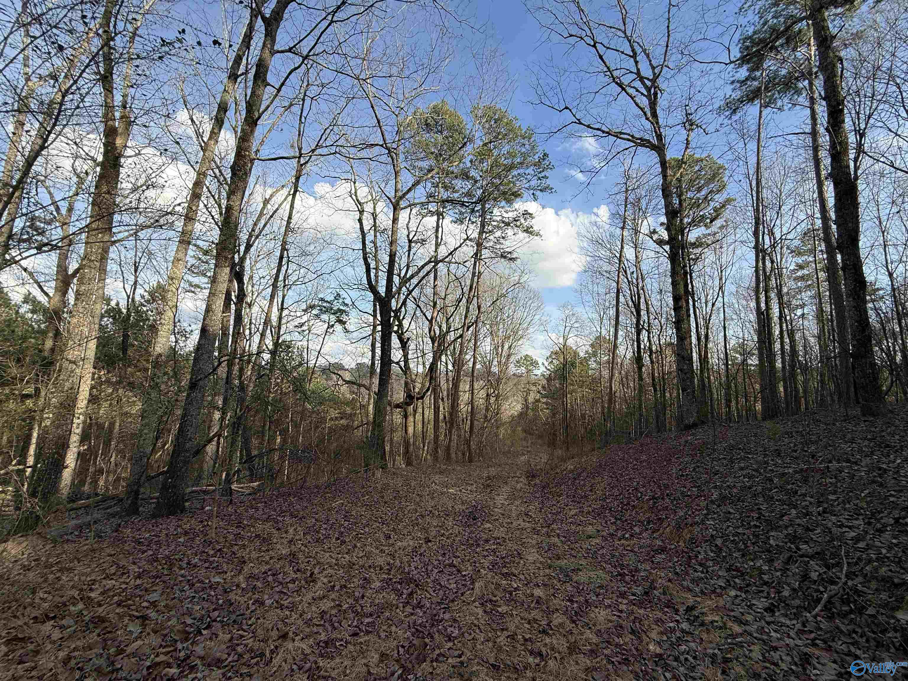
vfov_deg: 85.7
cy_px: 340
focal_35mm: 14
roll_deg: -1.7
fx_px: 367
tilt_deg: +8.7
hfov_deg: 102.1
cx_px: 454
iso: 50
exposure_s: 1/1211
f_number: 2.2
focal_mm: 2.22
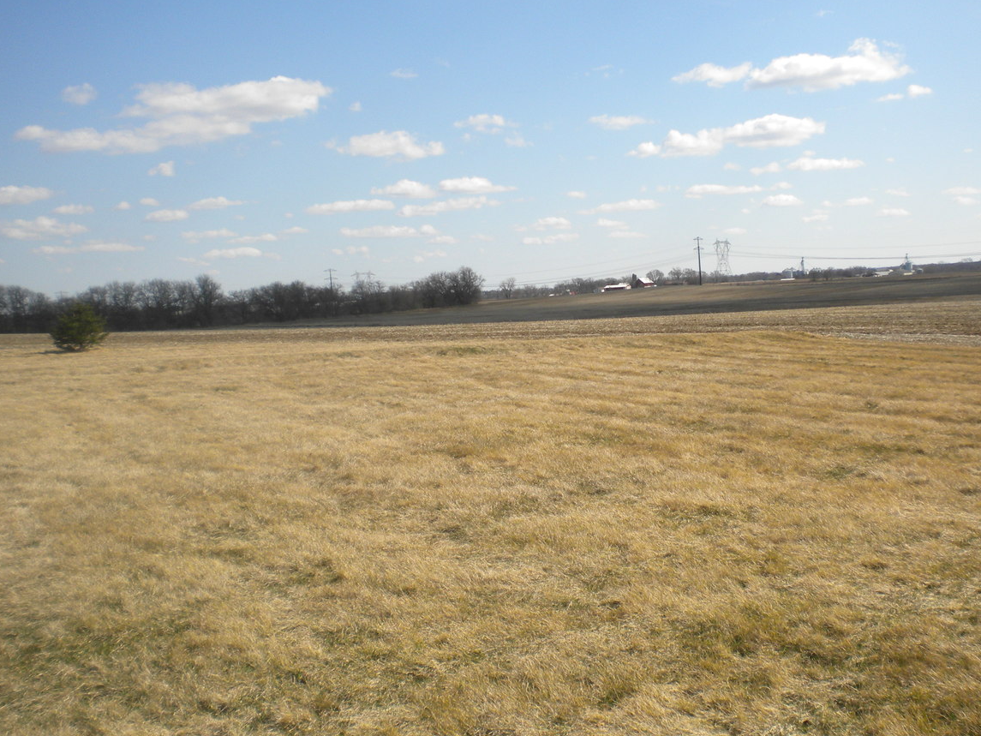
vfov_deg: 32.9
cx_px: 570
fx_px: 1247
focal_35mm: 44
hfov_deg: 42.8
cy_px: 397
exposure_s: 1/686
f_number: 4.6
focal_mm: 6.3
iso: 80
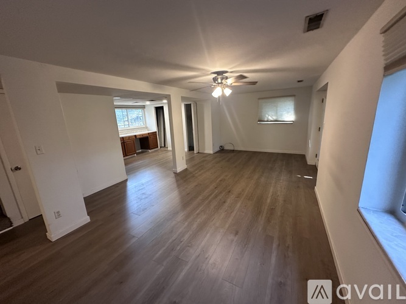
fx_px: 164
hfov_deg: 102.1
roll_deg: +1.7
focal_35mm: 14
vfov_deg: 85.7
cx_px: 203
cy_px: 152
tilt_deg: -8.1
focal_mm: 2.22
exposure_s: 1/60
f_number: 2.2
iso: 320
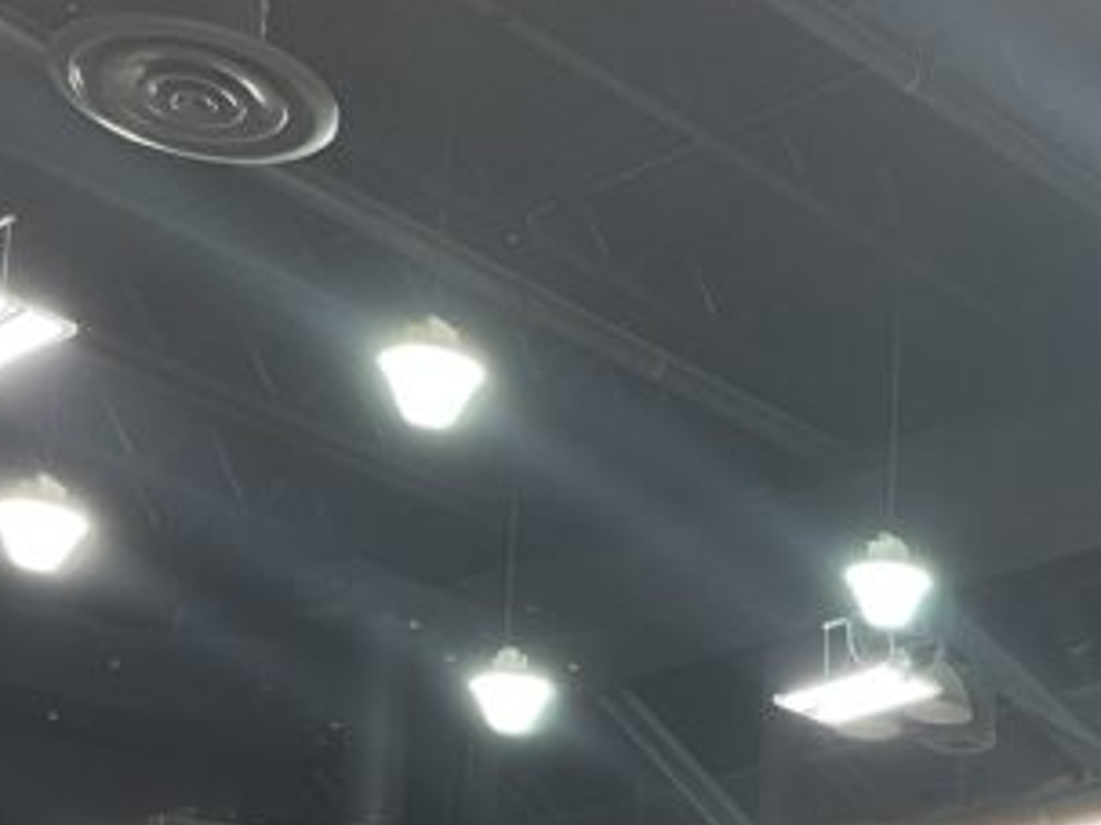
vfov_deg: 15.5
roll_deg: -1.0
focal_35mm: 88
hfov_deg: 20.9
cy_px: 1243
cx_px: 1283
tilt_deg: +8.9
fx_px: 2798
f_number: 1.6
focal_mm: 4.2
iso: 80
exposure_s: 1/60
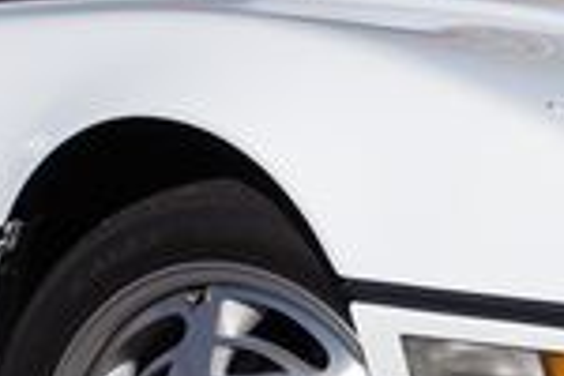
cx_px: 511
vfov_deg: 8.9
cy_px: 175
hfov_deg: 13.2
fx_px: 2412
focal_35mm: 154
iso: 100
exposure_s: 1/400
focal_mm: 24.38
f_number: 9
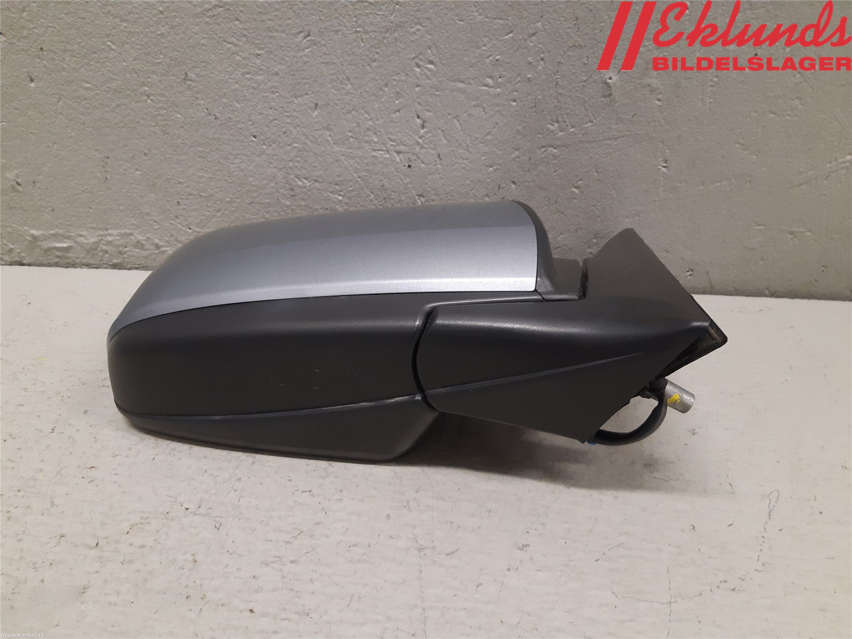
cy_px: 320
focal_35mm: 26
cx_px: 426
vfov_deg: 53.1
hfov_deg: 67.3
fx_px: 640
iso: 160
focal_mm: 3.93
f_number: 1.7
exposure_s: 1/50
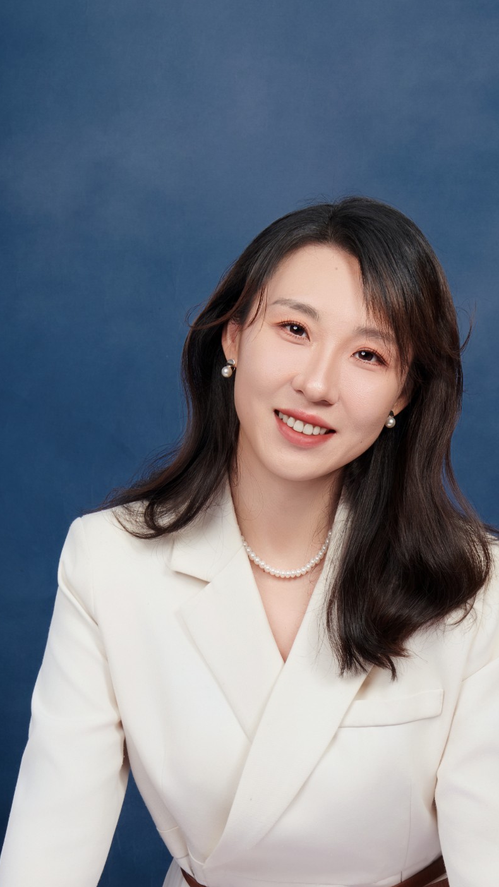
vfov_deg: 19.1
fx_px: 2610
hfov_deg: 10.9
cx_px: 277
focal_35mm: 111
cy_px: 736
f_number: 14
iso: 200
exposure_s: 1/125
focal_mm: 62
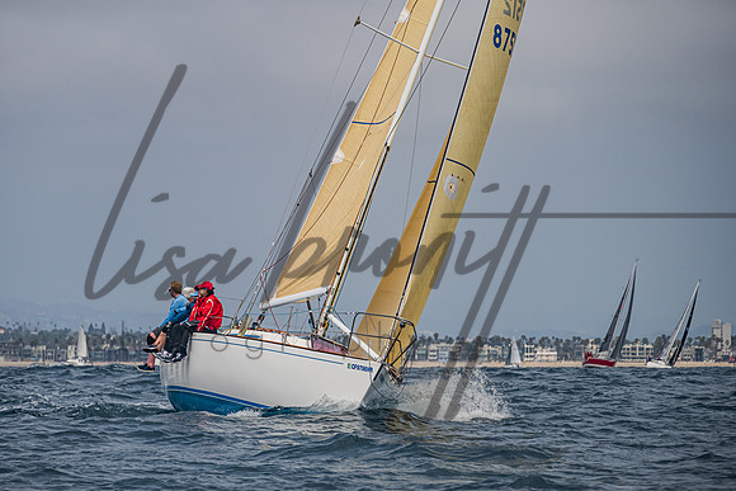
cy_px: 233
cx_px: 314
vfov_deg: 5.4
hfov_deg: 8.1
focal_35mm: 255
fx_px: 5213
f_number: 6.3
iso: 250
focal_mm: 200
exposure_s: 1/1250
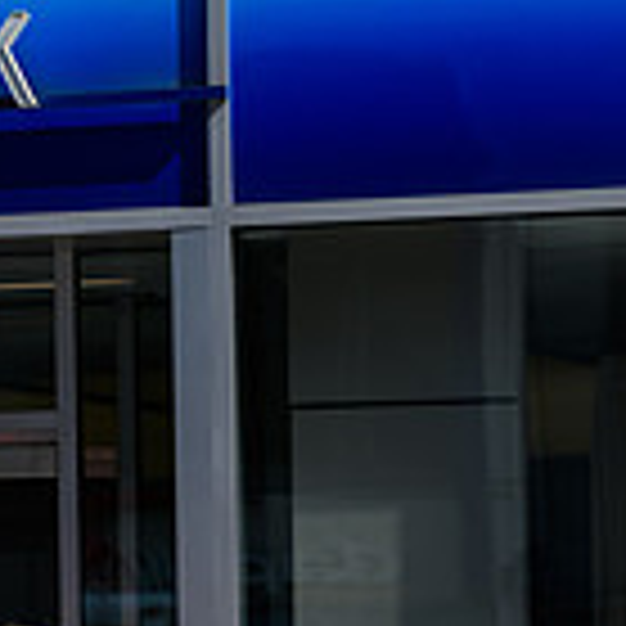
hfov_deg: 6.9
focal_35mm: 248
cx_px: -374
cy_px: 759
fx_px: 5074
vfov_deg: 7.0
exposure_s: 1/2500
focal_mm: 70
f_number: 3.2
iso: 200
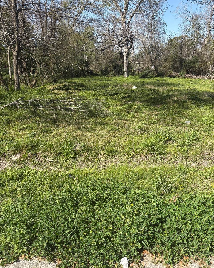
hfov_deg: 51.5
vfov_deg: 62.2
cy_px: 133
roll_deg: -0.4
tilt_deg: -15.6
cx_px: 110
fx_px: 222
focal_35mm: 28
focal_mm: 5.96
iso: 50
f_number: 1.6
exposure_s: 1/2012
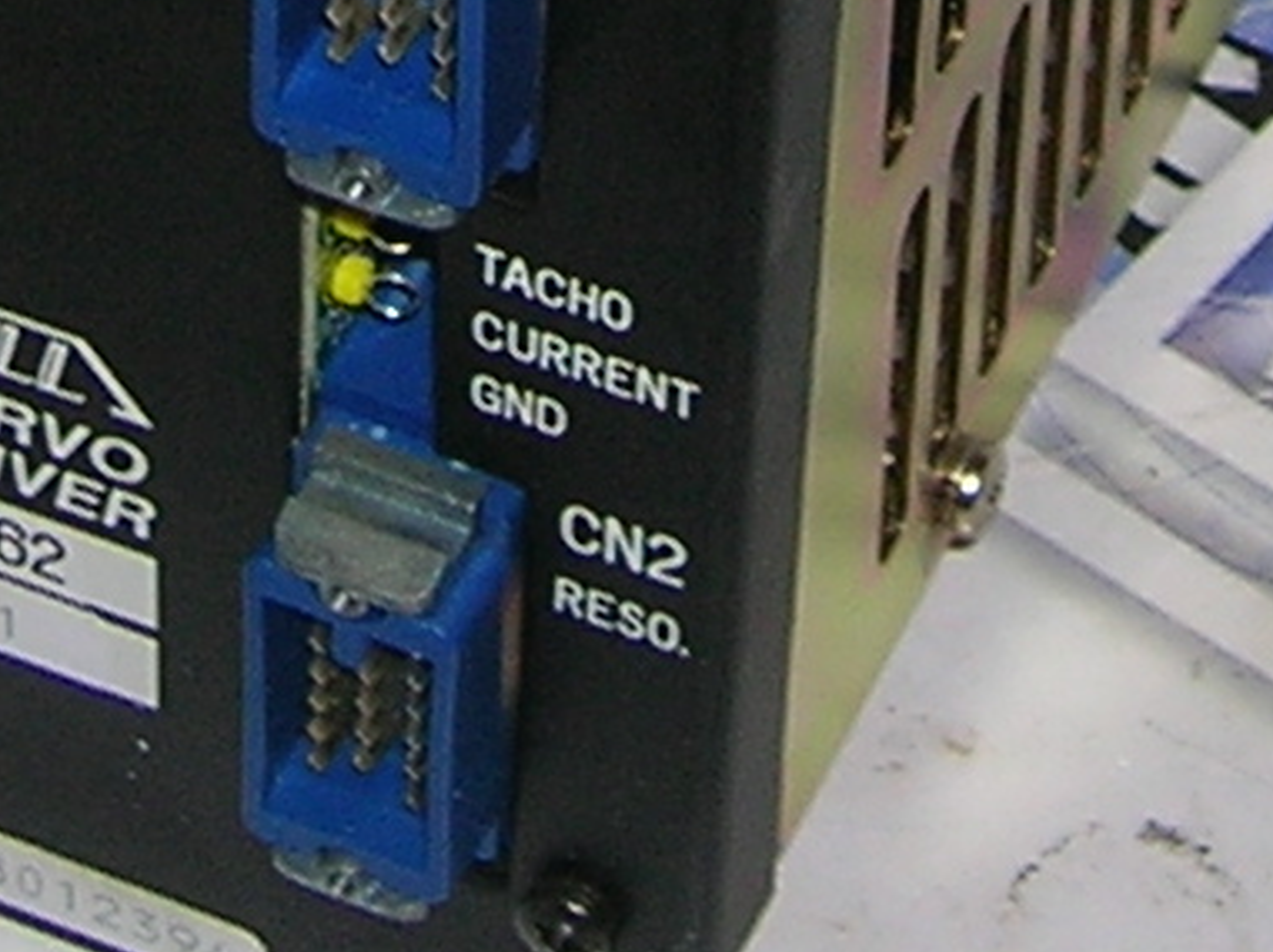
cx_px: 578
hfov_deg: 9.7
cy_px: -1256
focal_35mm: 204
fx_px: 7495
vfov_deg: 6.9
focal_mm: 5.7
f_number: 2.9
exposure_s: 1/60.1
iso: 50
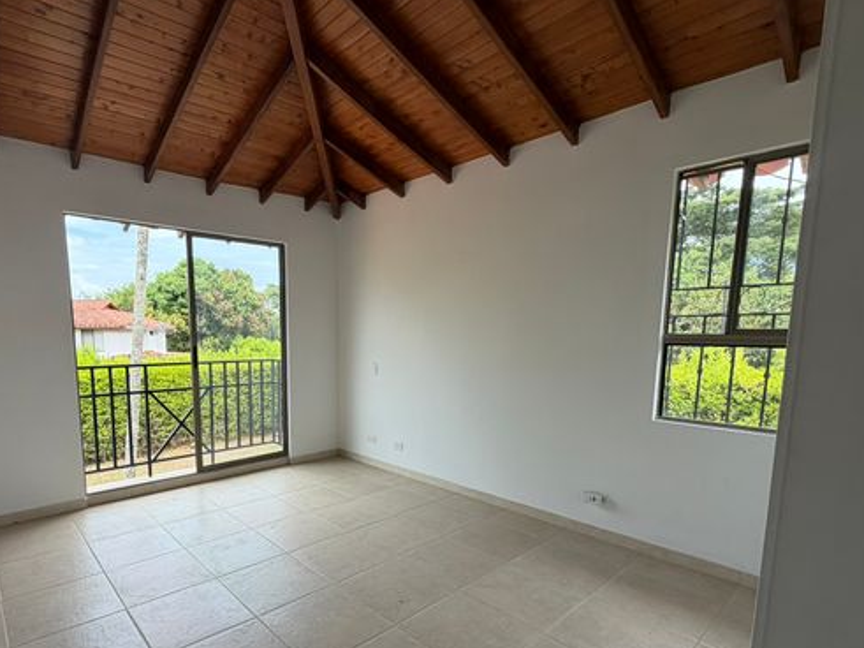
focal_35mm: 19
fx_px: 474
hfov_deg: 83.8
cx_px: 351
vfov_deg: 67.8
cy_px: 396
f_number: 2.2
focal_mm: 2.22
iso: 50
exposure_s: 1/217
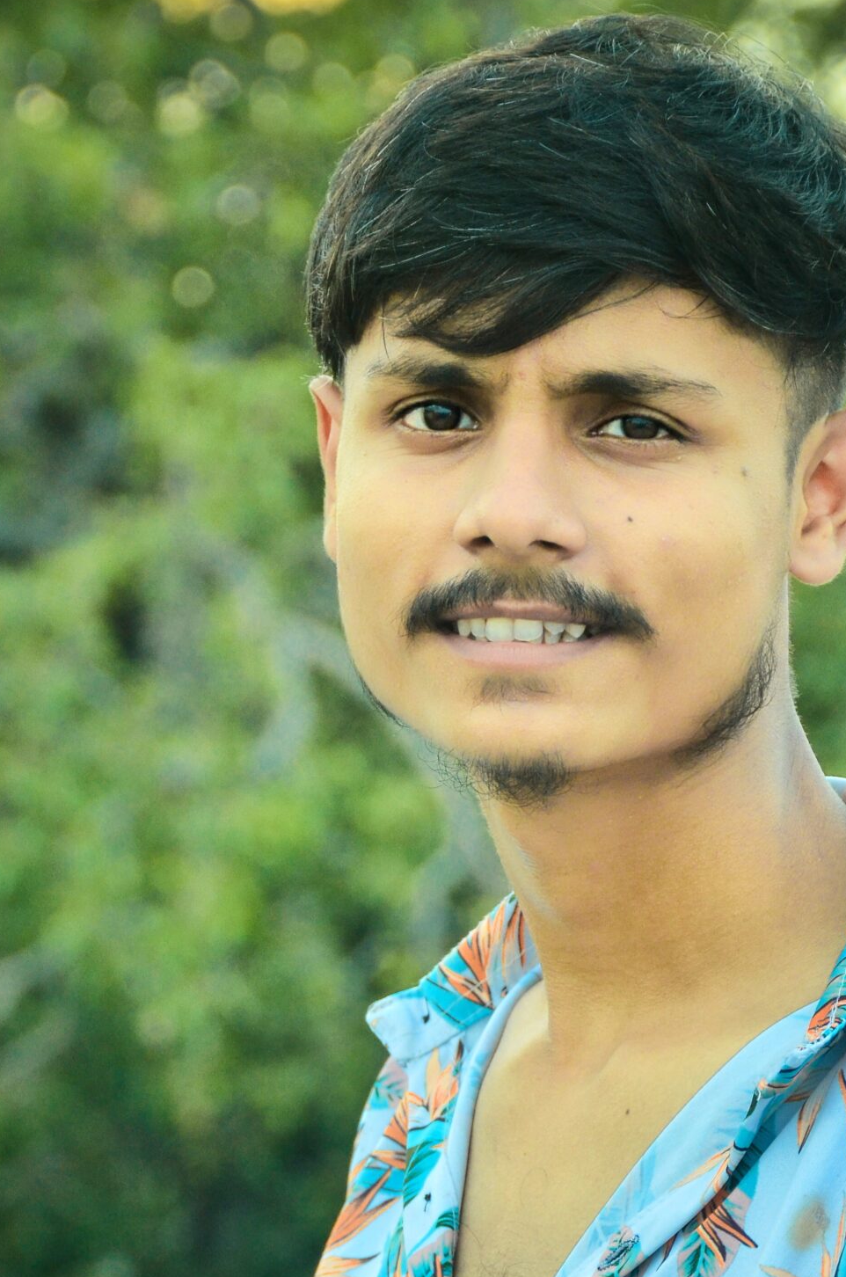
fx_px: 8425
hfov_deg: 5.7
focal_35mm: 238
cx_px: 430
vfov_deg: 8.7
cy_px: 977
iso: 800
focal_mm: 90
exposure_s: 1/320
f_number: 7.1
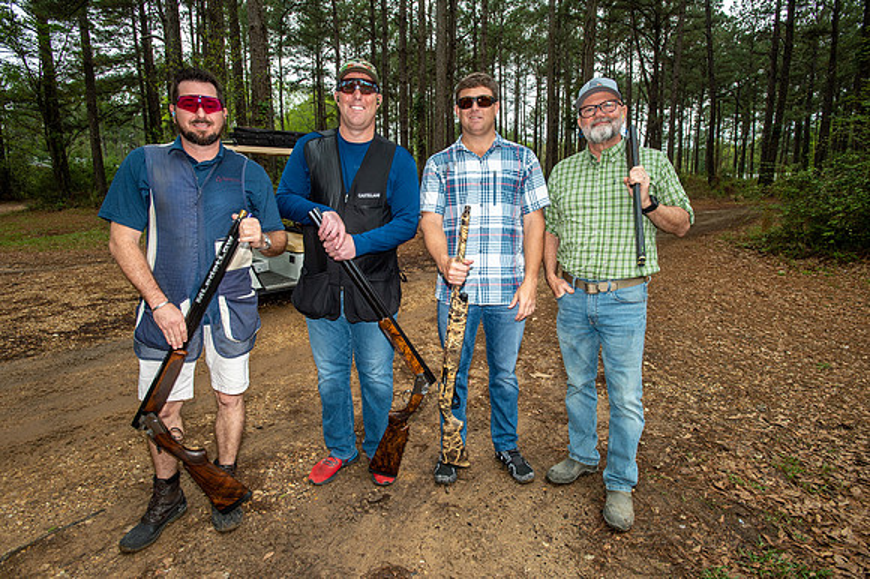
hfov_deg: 84.0
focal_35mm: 20
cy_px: 290
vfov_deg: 61.9
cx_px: 435
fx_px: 483
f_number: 6.3
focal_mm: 20
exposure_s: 1/400
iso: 400
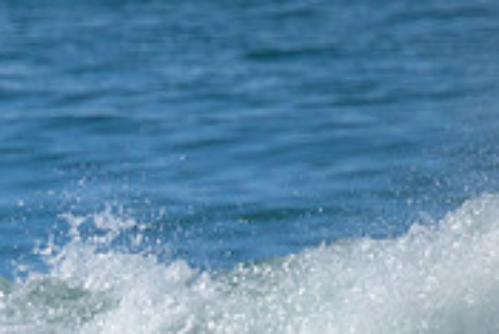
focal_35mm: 2651
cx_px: -194
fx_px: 36775
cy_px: 472
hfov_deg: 0.8
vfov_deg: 0.5
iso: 1400
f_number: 11
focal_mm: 800
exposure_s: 1/1600
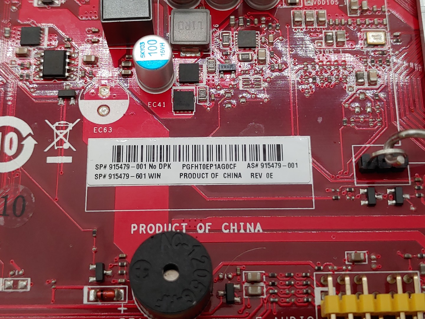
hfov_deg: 35.5
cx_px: 212
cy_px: 160
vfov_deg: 27.0
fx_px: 663
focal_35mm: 54
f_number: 1.8
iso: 50
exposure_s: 1/120
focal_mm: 4.36
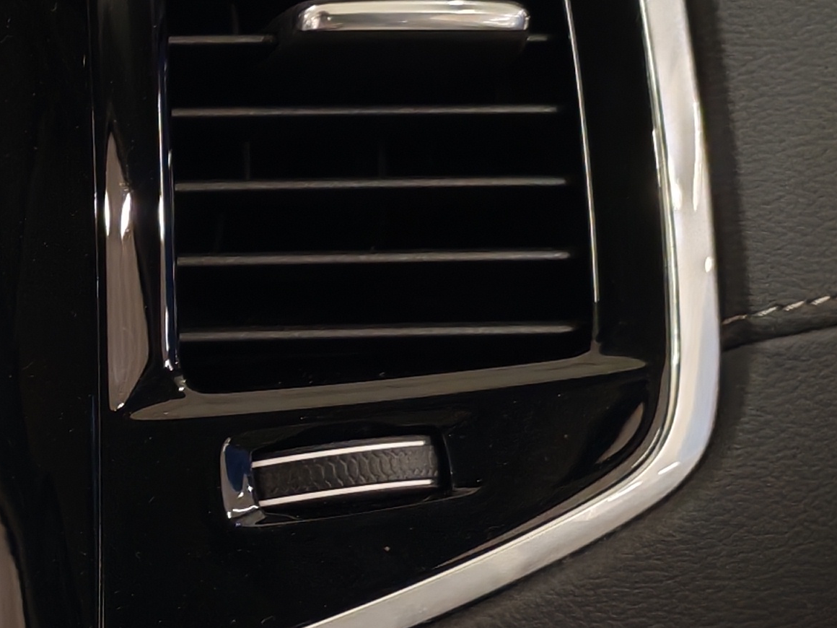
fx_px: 2732
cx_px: -545
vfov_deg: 13.0
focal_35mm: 113
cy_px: 589
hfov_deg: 15.5
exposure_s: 1/50
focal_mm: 6.12
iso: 764
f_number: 1.9
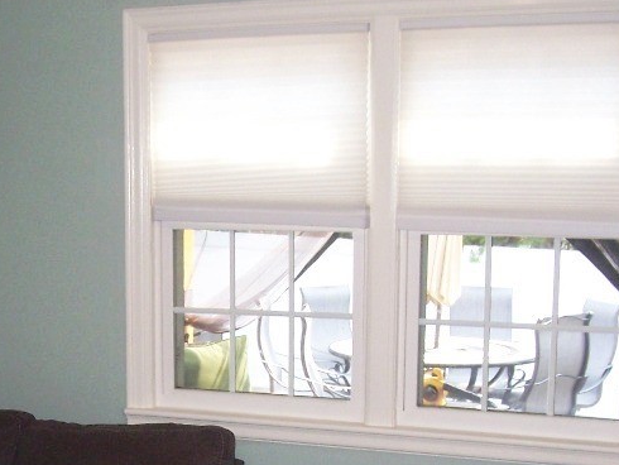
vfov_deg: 20.3
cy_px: 435
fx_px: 1270
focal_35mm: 71
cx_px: 178
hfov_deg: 27.1
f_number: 2.7
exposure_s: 1/60
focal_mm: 5.6
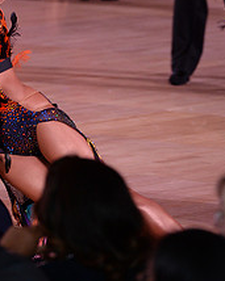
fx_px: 4240
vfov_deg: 3.8
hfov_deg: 3.0
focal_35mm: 509
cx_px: -18
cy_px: -87
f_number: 5
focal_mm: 200
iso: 2000
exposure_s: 1/250
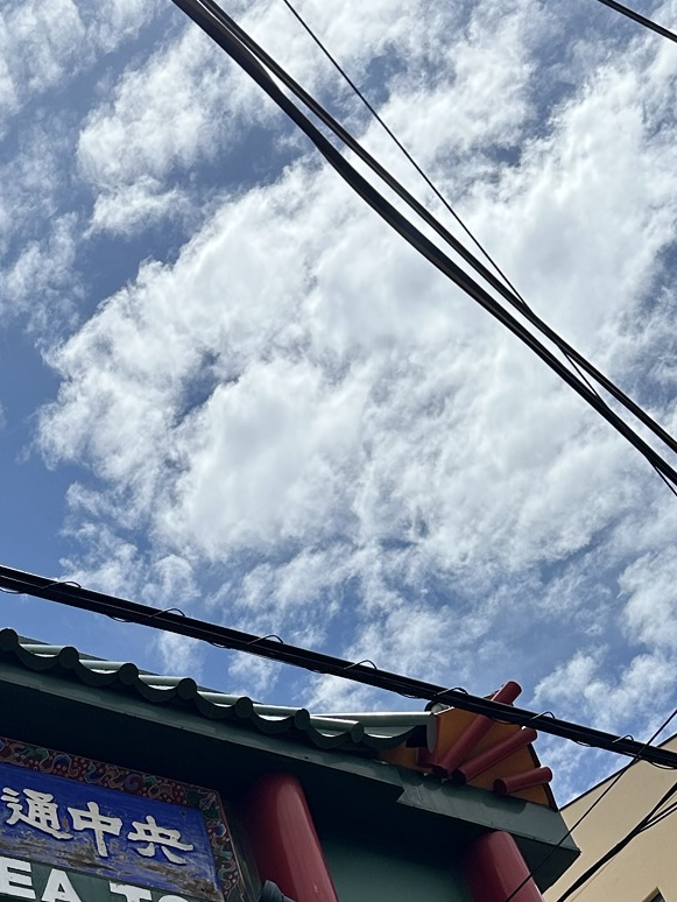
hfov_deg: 22.7
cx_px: -9
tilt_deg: +50.5
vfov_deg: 30.0
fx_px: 1616
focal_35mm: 62
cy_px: 785
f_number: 1.78
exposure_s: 1/13699
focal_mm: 6.86
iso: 80
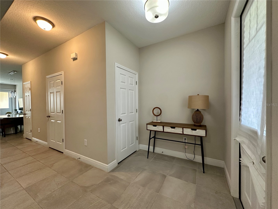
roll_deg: +0.8
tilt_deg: +0.0
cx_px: 139
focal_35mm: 14
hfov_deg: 102.1
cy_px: 104
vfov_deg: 85.7
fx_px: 112
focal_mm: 2.22
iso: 250
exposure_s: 1/120
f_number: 2.2
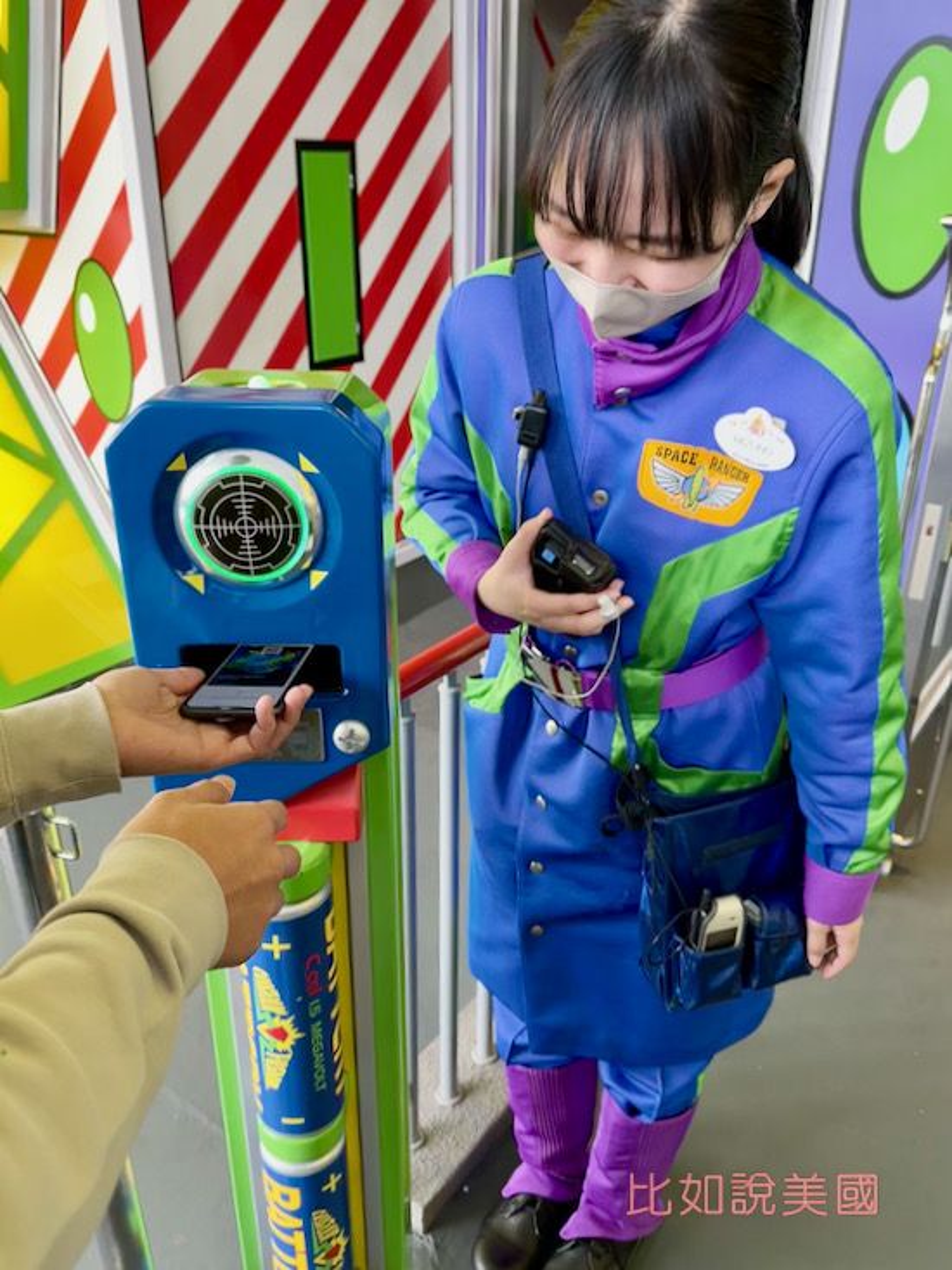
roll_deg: +2.0
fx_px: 881
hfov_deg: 56.8
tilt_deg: -24.0
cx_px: 476
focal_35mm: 24
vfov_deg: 71.6
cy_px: 635
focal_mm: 6.86
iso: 64
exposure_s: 1/162
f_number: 1.78
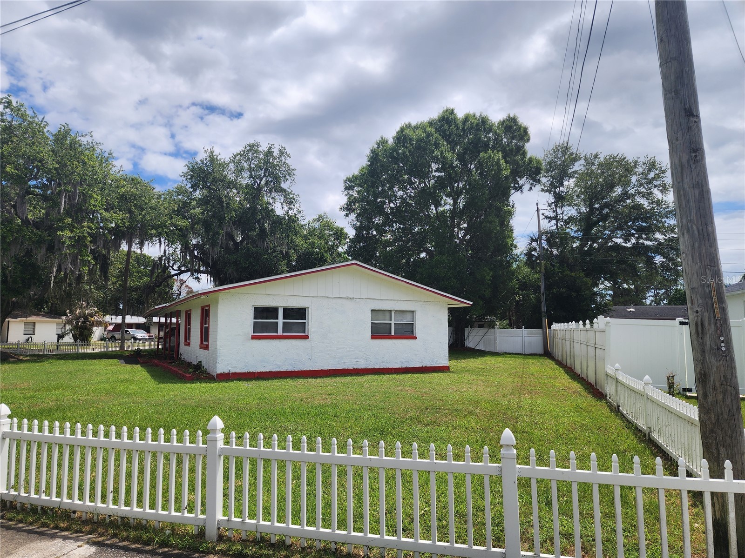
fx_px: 495
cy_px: 279
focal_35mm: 23
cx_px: 372
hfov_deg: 73.9
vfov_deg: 58.9
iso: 12
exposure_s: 1/1794
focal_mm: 6.4
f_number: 1.8
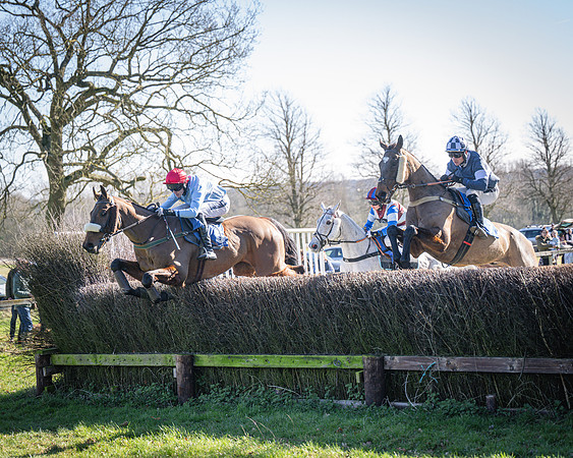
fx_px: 1336
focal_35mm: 79
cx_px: 286
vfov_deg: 19.4
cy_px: 229
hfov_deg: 24.2
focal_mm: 70
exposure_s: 1/1600
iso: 400
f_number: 2.8
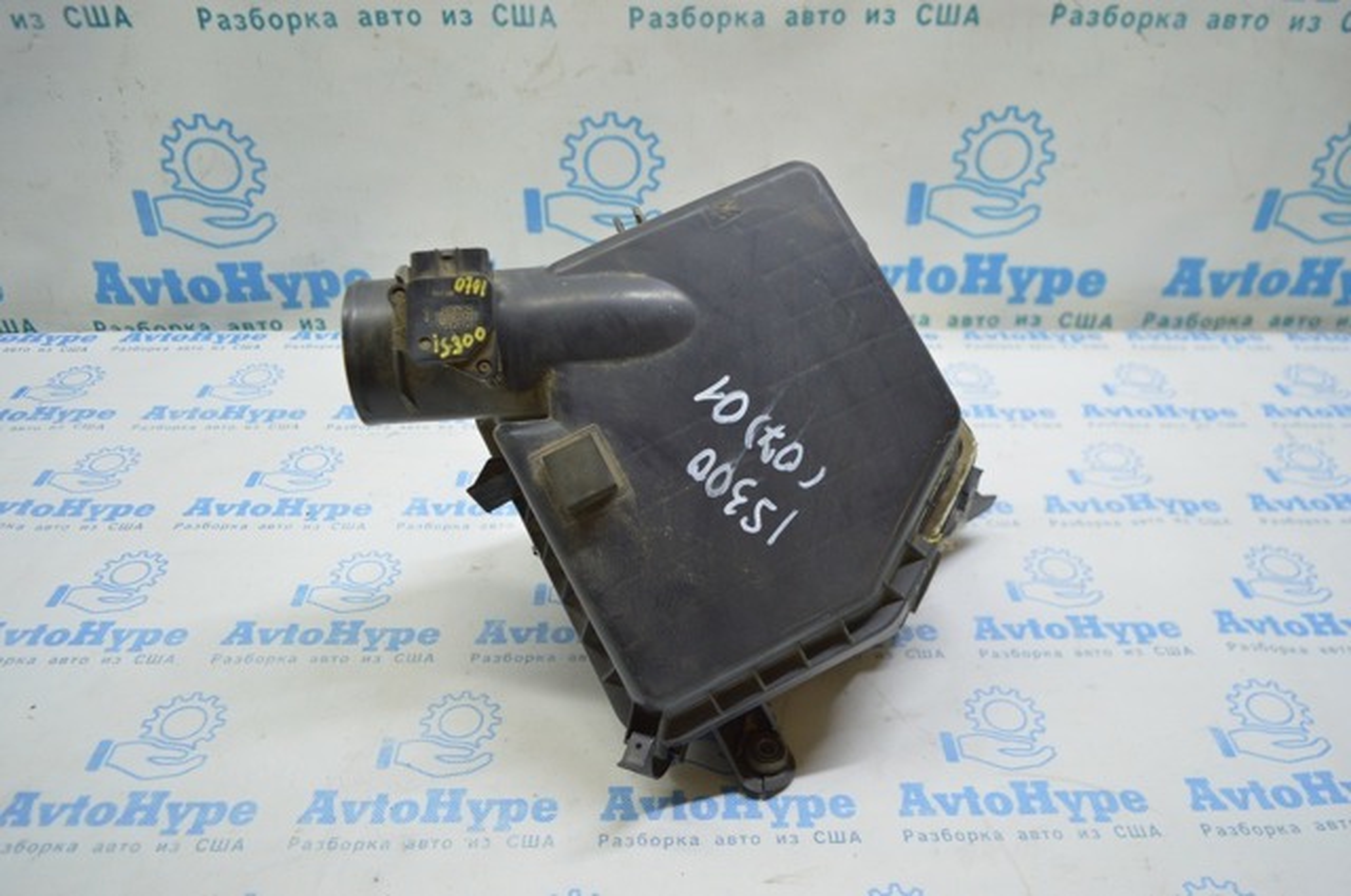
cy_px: 448
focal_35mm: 27
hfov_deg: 67.4
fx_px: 1012
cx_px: 676
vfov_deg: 47.8
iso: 400
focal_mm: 18
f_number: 3.5
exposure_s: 1/60
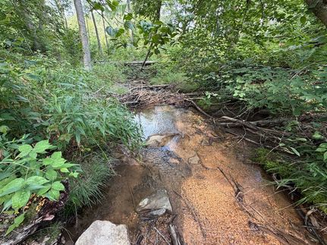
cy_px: 122
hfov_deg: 102.1
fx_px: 132
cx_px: 164
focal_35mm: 14
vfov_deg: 85.6
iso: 125
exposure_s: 1/121
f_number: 2.2
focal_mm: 2.22
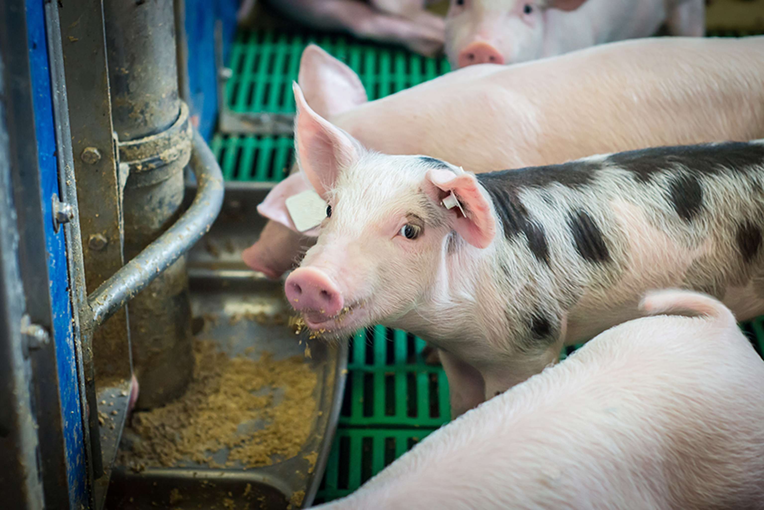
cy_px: 255
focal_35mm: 75
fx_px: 1592
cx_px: 382
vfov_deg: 18.2
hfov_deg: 27.0
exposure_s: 1/80
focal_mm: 50
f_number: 4
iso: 1600
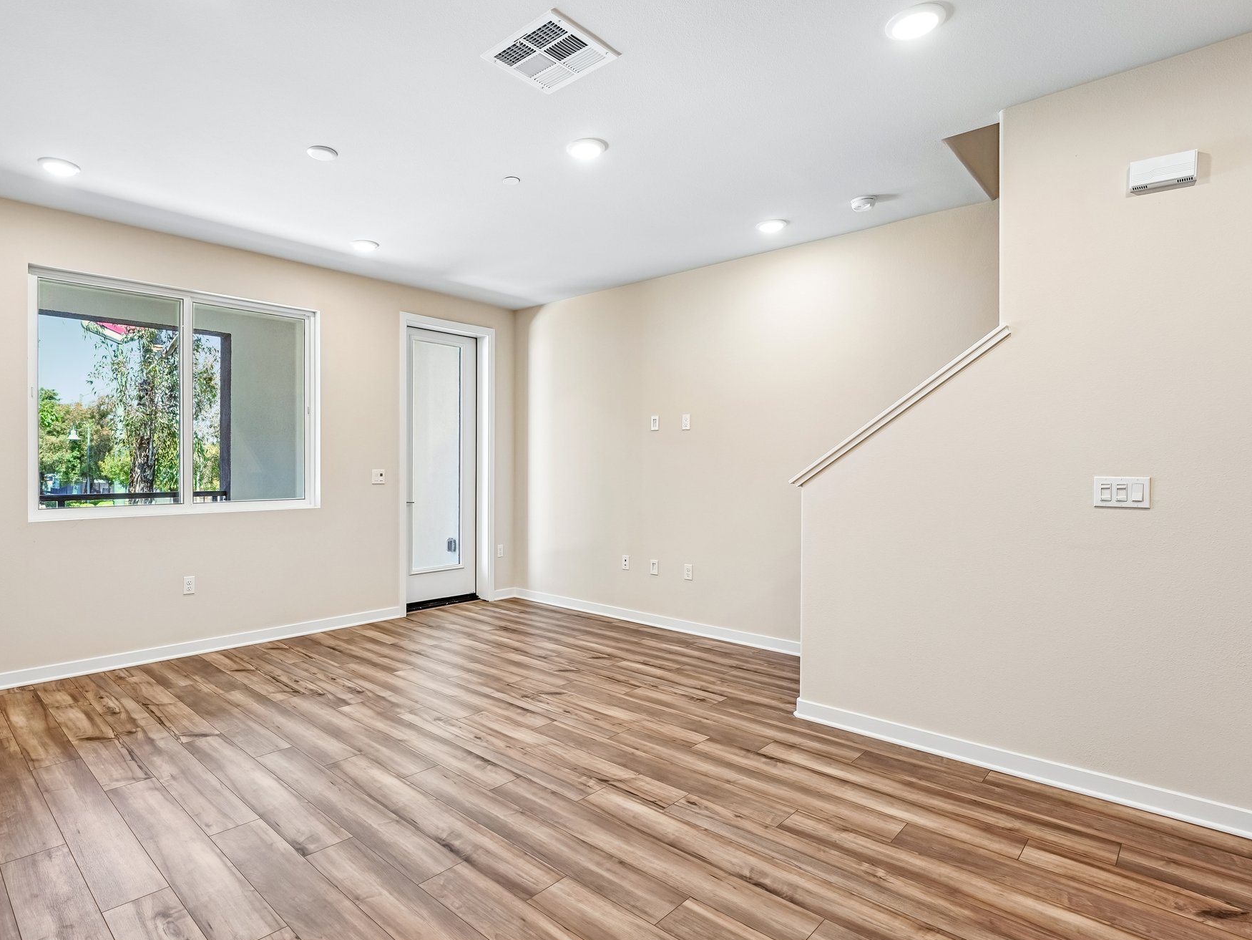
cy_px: 482
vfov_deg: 71.6
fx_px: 651
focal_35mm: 18
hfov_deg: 87.2
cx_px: 537
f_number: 8
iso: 400
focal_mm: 16
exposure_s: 1/30
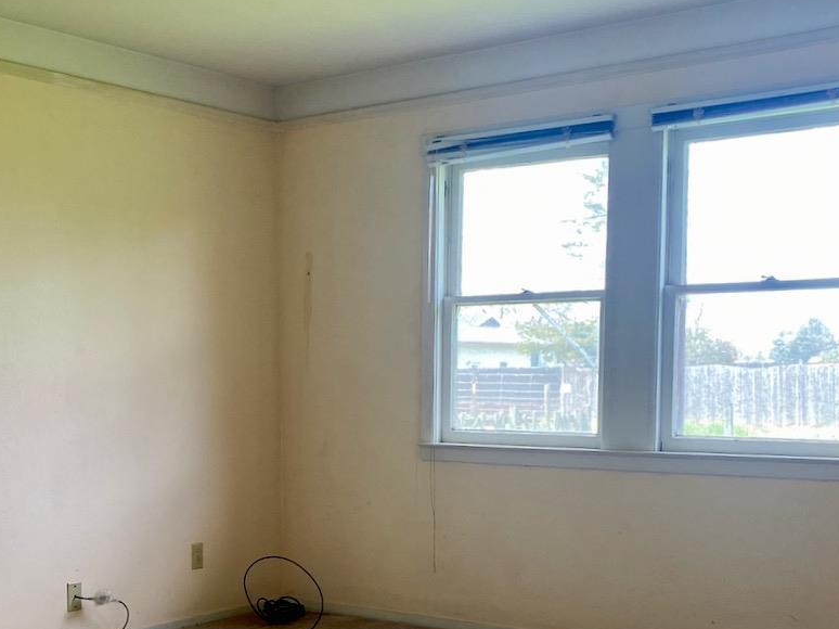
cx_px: 184
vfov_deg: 33.4
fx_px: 1042
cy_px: 402
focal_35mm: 43
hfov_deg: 42.2
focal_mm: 4.25
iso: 100
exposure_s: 1/122
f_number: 1.8
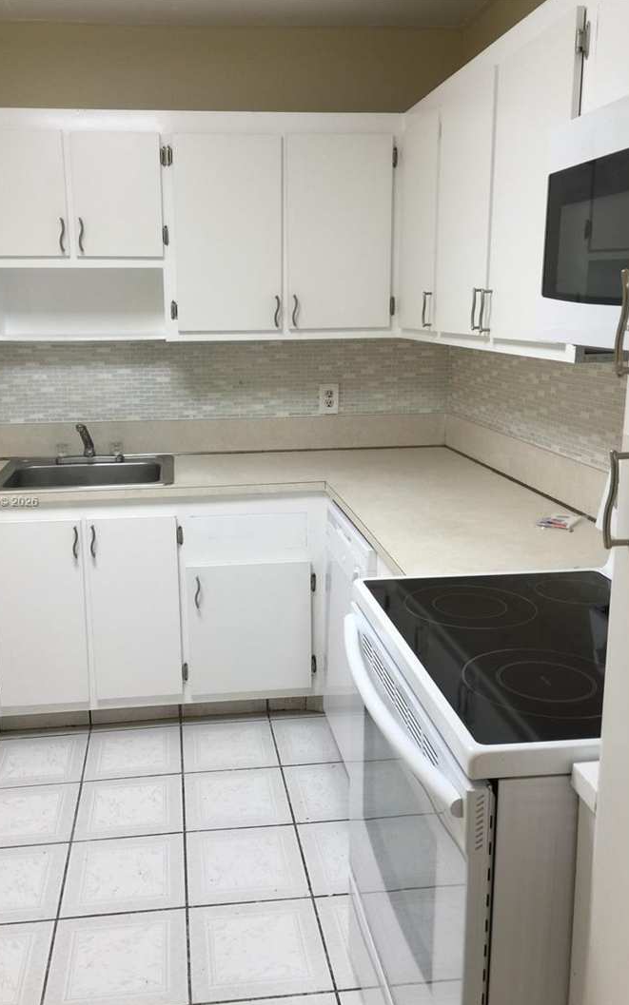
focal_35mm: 31
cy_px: 502
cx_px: 262
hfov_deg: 40.5
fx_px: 850
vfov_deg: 61.2
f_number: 2.2
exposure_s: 1/30
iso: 32
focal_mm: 4.15
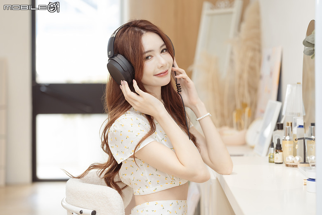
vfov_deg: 16.3
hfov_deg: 24.2
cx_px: 161
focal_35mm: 84
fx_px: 751
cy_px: 108
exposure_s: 1/125
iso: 1600
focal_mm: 84
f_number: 2.8
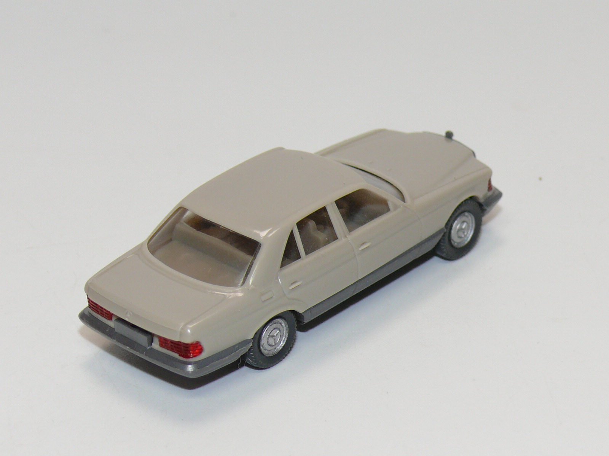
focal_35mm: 135
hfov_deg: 14.6
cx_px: 304
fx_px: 2375
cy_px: 228
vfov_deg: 11.0
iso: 100
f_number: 4
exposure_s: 1/30
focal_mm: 16.1
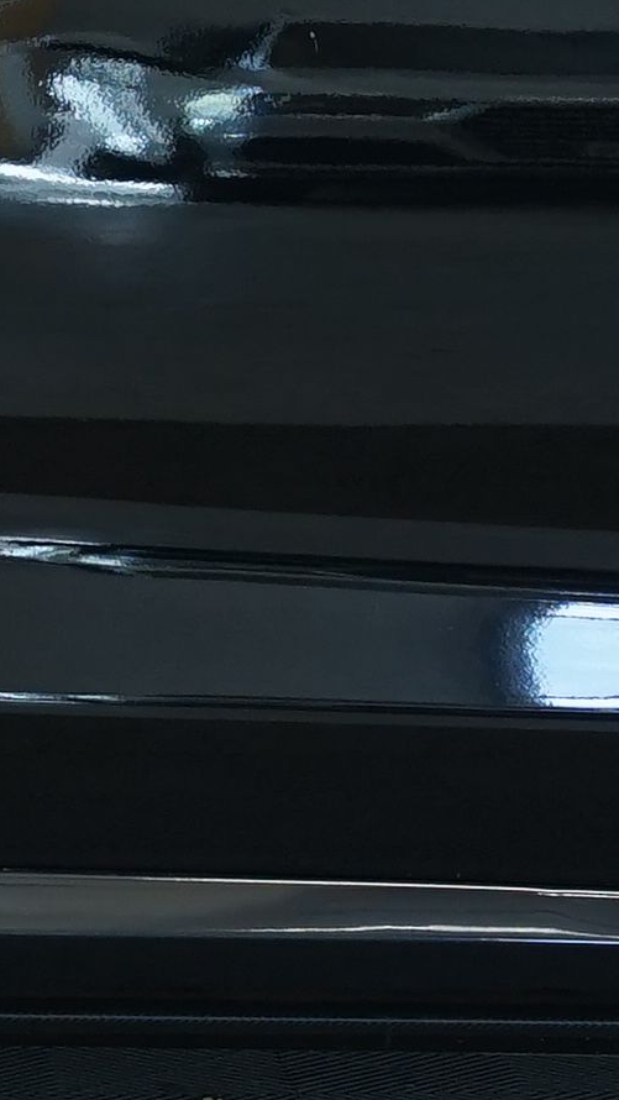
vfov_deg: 9.0
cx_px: -626
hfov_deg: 5.0
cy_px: 522
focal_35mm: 240
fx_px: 6999
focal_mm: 34
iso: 500
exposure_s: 1/20
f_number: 5
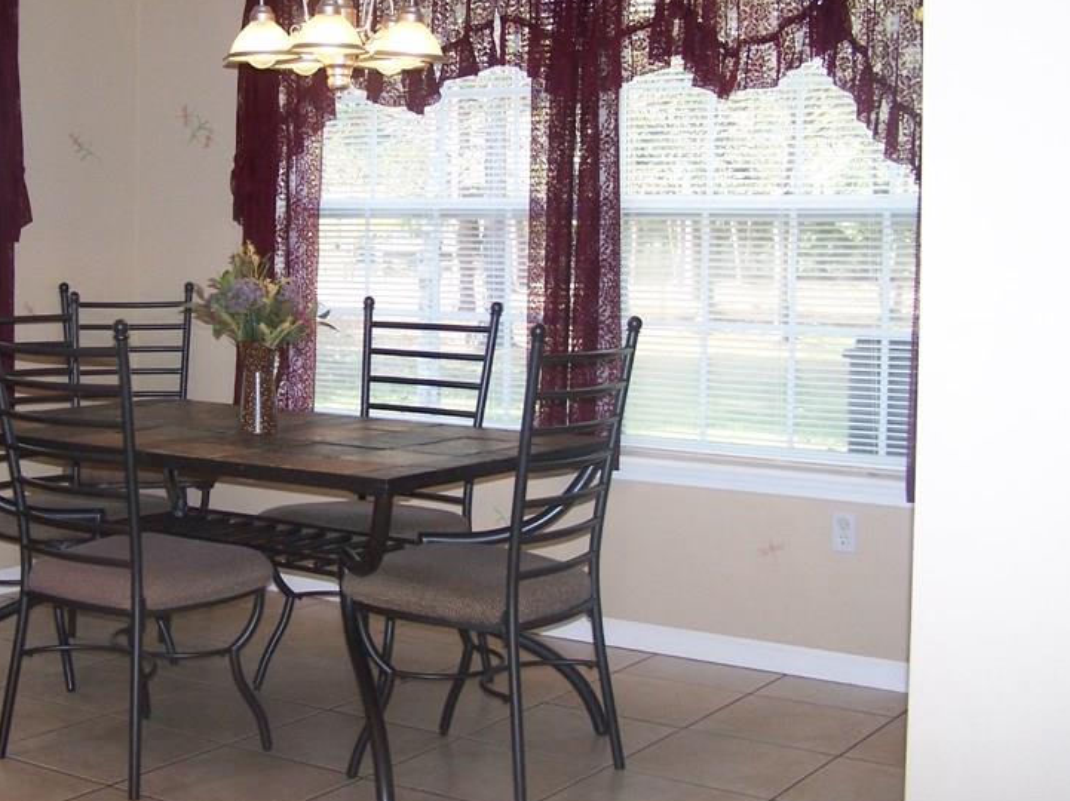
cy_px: 254
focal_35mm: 54
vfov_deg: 26.8
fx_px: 1668
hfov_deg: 35.2
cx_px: 353
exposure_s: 1/60
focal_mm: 6.3
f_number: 2.8
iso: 140
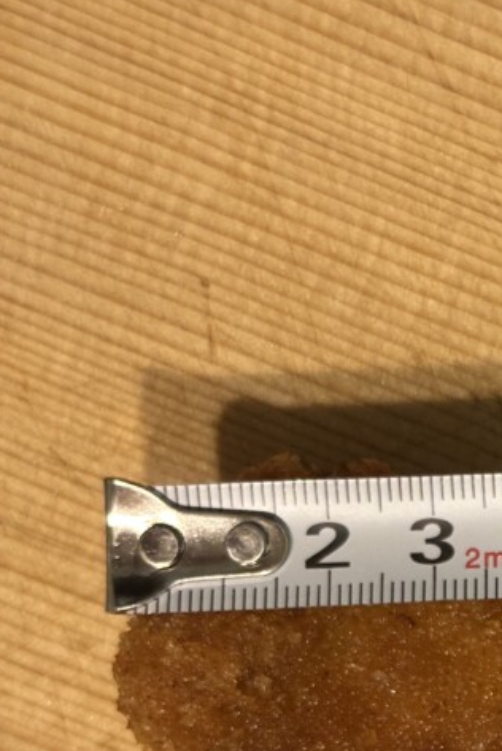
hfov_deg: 12.1
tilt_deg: -80.1
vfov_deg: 18.7
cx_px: 770
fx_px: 2256
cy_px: 595
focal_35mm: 108
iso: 160
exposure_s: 1/60
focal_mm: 6.86
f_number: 1.78
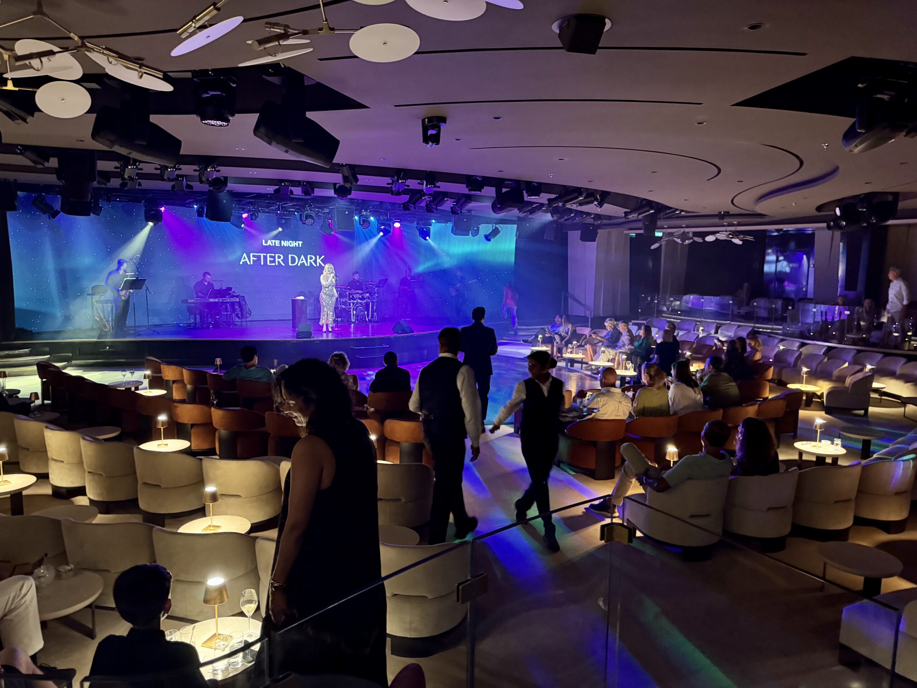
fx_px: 636
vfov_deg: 56.8
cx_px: 458
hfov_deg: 71.6
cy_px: 344
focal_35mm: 24
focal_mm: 6.76
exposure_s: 1/30
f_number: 1.78
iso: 1000
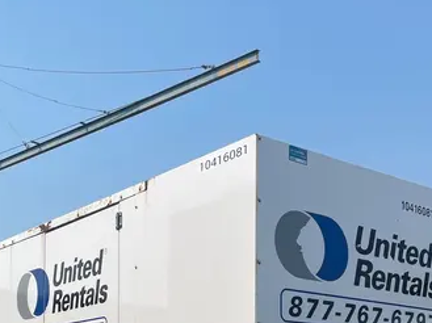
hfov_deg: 33.3
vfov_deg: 23.2
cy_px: 383
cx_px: 231
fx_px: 723
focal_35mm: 58
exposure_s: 1/5814
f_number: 1.6
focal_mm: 4.2
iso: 32
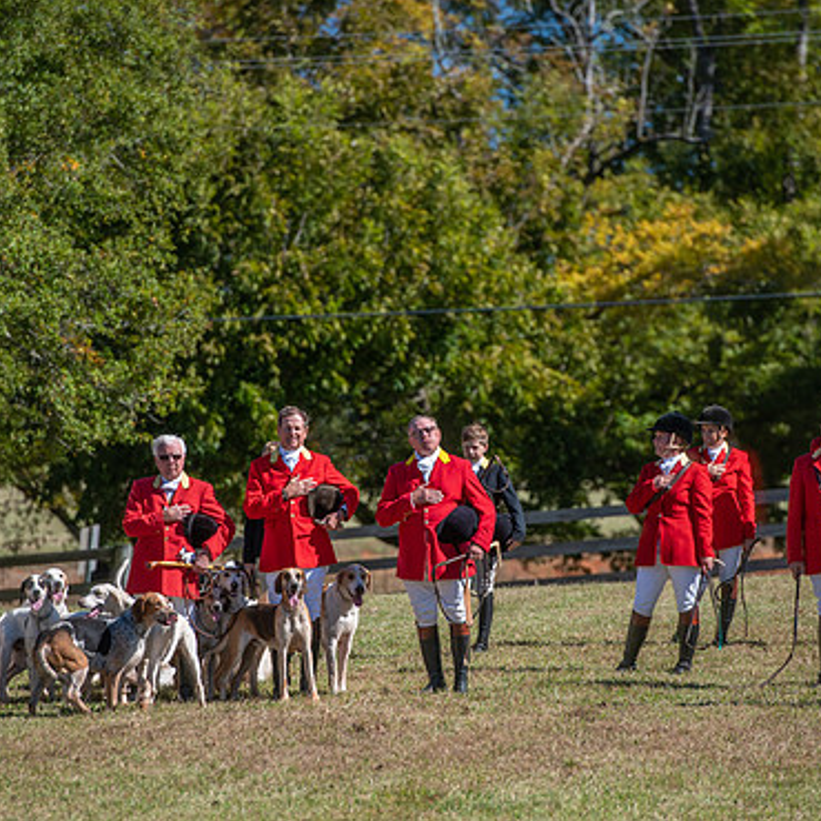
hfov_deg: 5.7
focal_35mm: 305
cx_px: 415
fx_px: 8184
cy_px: 416
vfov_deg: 5.7
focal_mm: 200
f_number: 4
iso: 100
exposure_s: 1/500
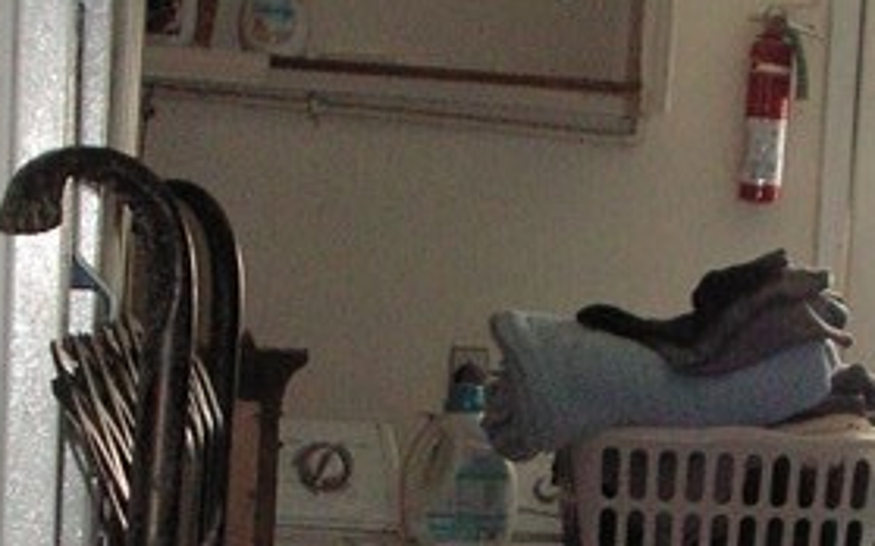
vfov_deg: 9.3
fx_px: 3337
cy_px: 499
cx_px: 505
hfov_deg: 14.9
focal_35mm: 140
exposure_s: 1/40
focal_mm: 6
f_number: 3.2
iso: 160
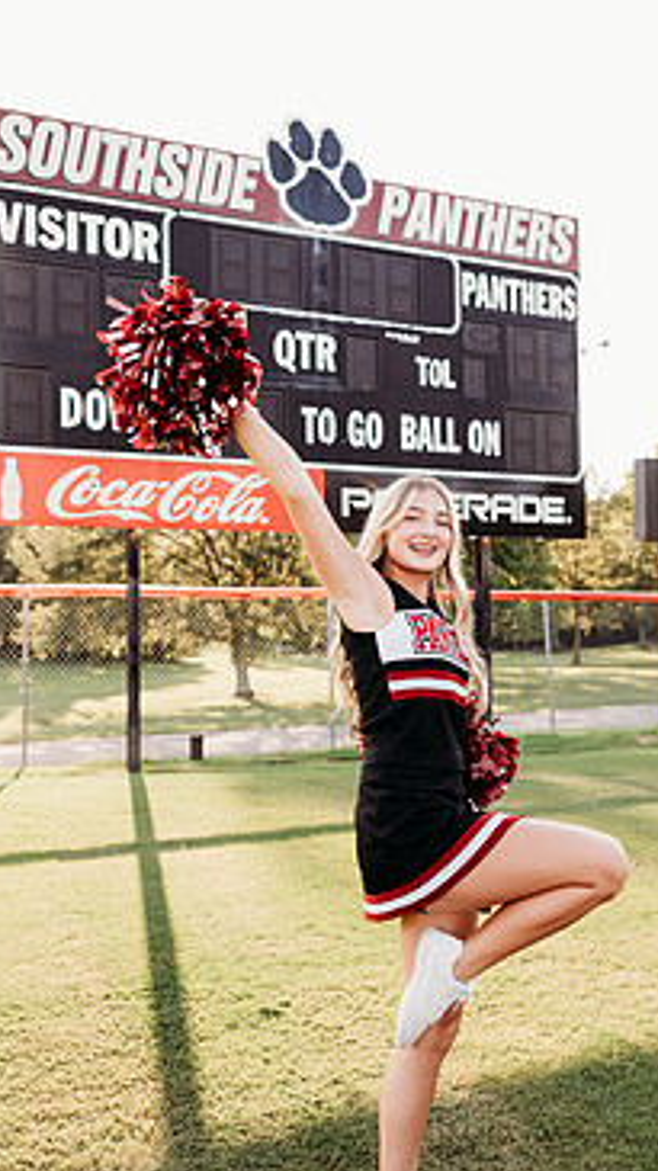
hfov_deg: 37.7
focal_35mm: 31
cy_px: 584
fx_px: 963
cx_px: 347
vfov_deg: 62.6
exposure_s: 1/640
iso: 200
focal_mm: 24
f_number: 2.8
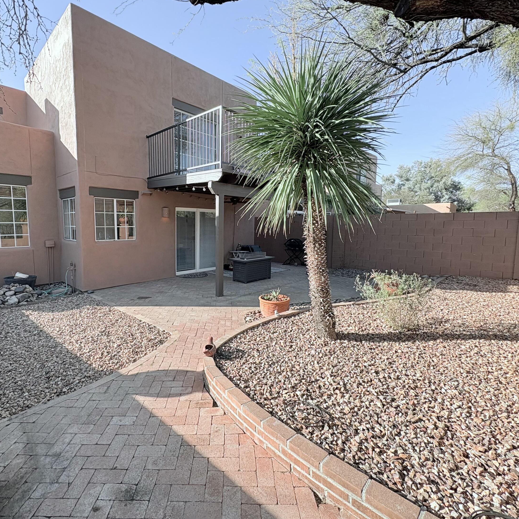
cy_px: 253
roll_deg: +0.2
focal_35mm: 17
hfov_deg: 83.2
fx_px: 288
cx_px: 214
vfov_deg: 84.0
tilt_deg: -5.0
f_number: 2.2
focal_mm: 2.22
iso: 50
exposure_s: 1/462
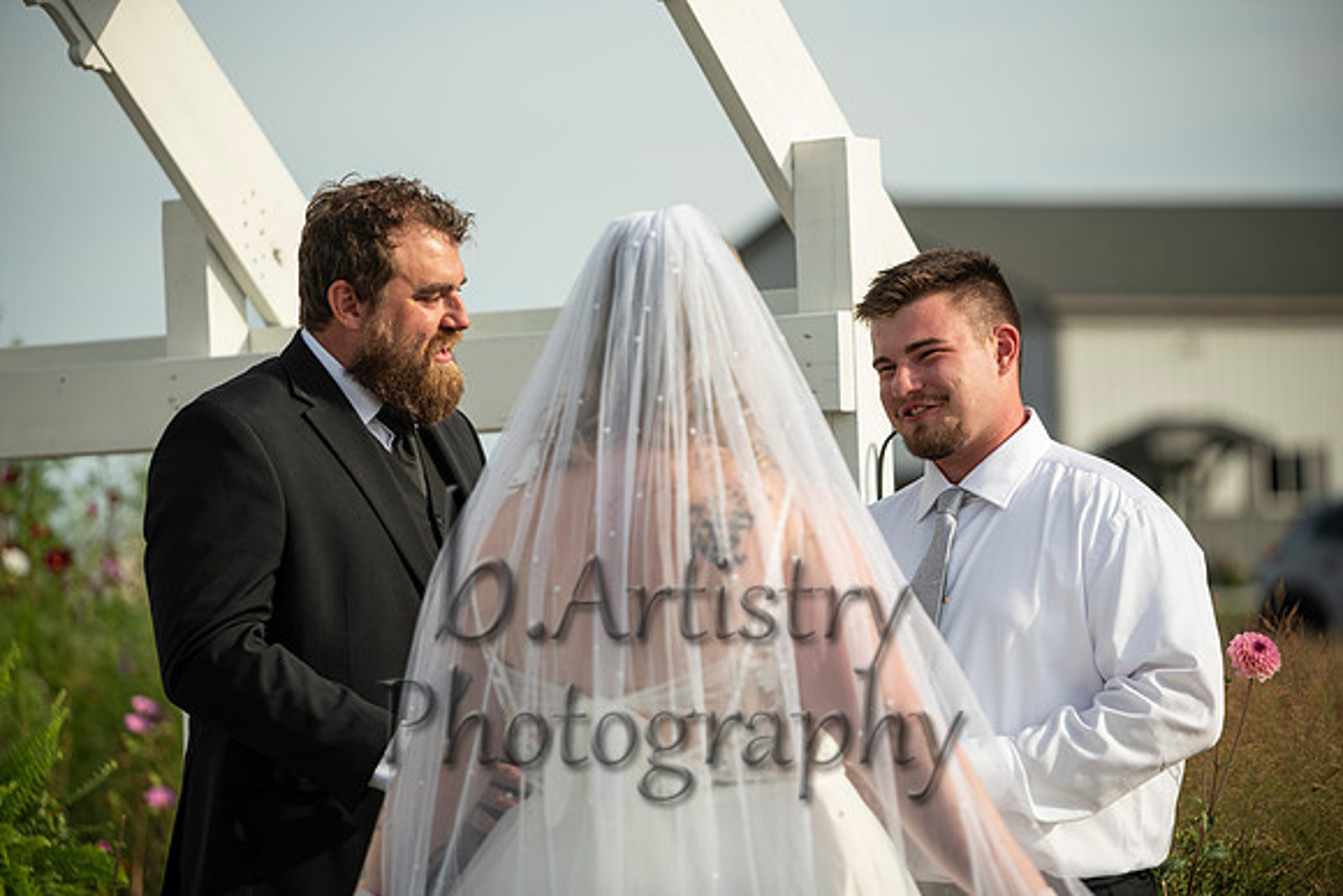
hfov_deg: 15.2
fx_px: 5037
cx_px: 672
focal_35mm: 135
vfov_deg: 10.2
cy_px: 448
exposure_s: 1/2000
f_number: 2.8
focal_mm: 135
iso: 125
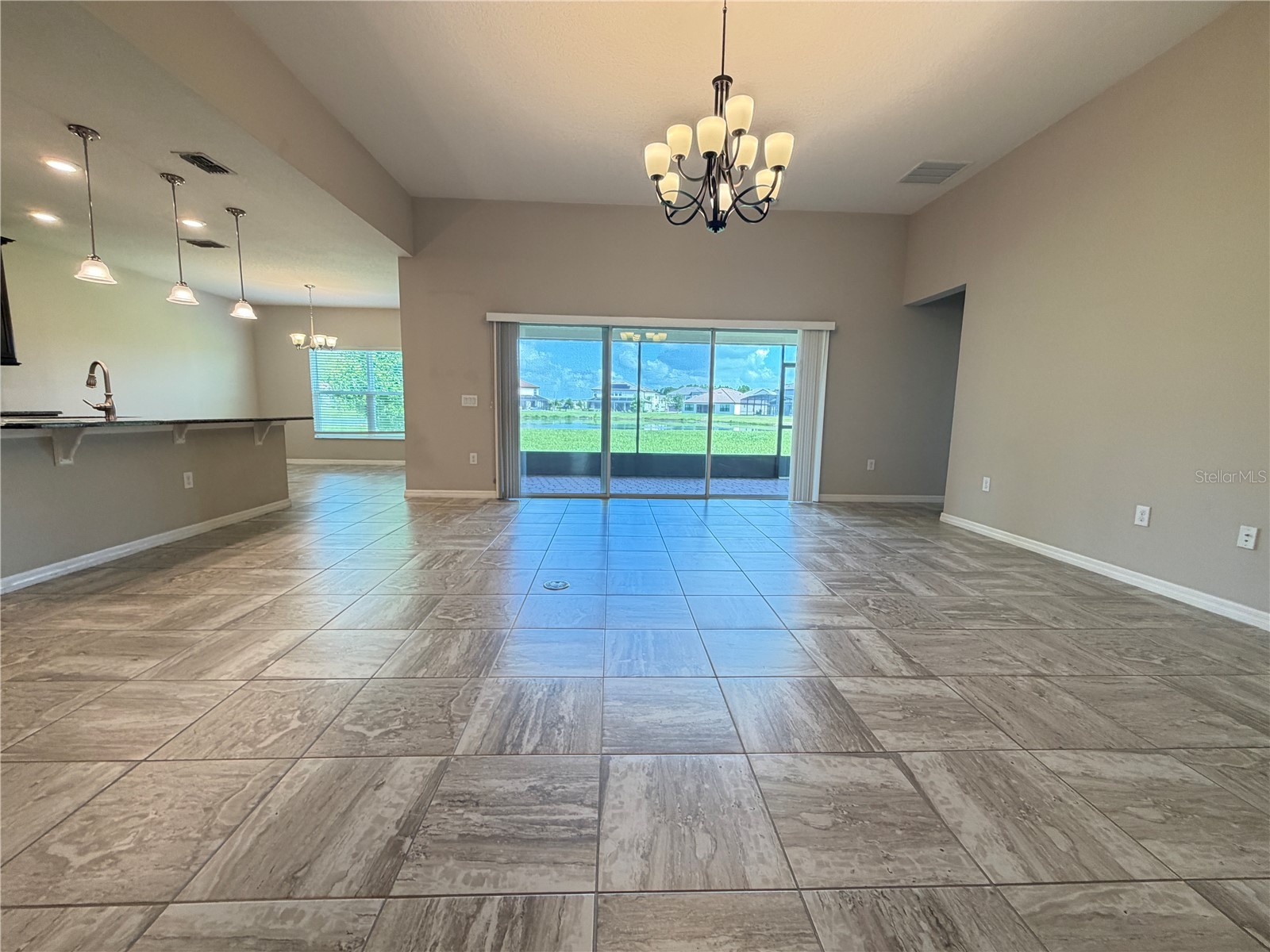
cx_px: 635
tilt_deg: -6.7
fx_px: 514
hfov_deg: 102.1
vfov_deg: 85.7
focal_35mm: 14
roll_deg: -0.4
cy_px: 476
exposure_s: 1/60
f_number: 2.2
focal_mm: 2.22
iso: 200
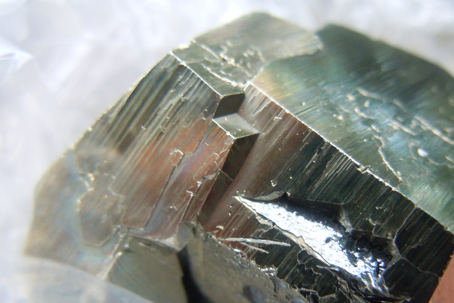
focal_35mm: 38
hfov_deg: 50.7
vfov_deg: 34.8
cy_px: 192
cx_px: 243
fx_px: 479
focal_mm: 5.4
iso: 400
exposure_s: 1/50
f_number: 3.5
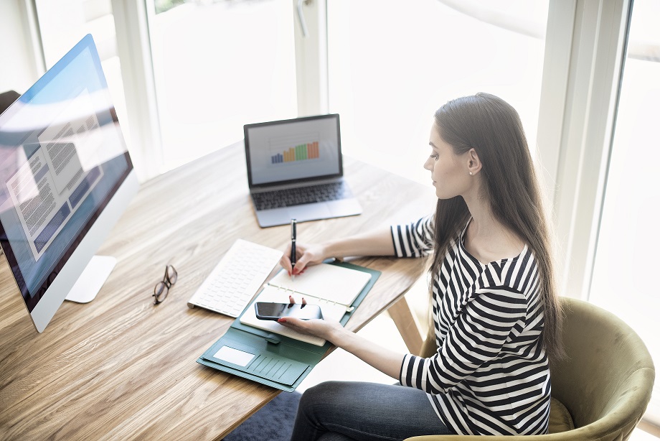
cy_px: 220
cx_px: 330
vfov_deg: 27.0
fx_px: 917
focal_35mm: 50
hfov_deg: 39.6
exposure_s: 1/500
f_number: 2
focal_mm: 50
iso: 320
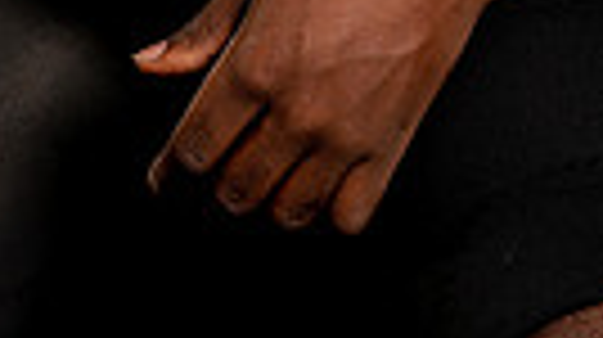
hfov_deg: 14.4
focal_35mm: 148
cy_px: -590
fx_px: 2364
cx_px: 86
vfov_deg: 7.4
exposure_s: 1/320
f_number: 5.6
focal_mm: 42
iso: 100
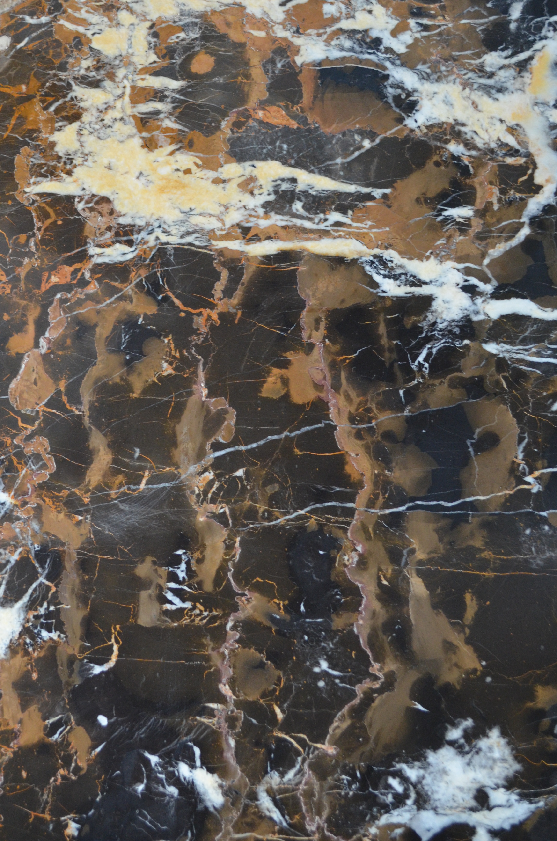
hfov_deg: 19.9
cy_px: 304
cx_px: 195
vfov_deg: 29.6
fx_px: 1585
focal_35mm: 68
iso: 800
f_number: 4.8
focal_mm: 32
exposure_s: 1/60
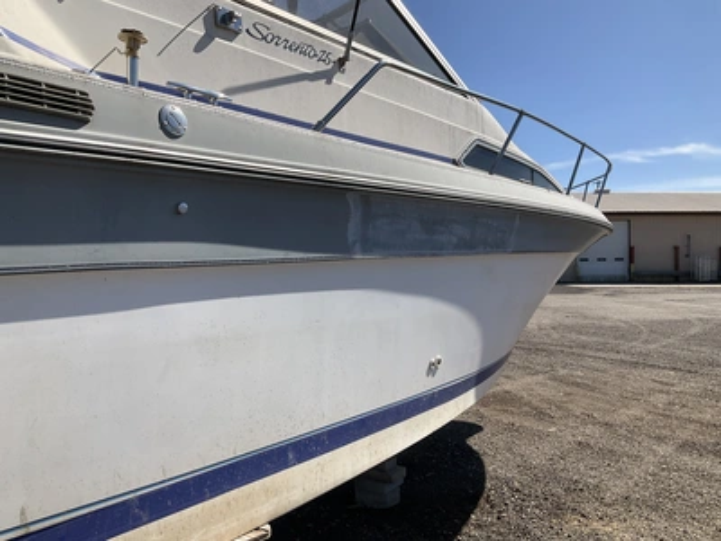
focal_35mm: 29
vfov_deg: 48.2
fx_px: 604
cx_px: 360
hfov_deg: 61.7
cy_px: 270
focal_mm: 3
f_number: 1.8
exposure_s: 1/2320
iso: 25
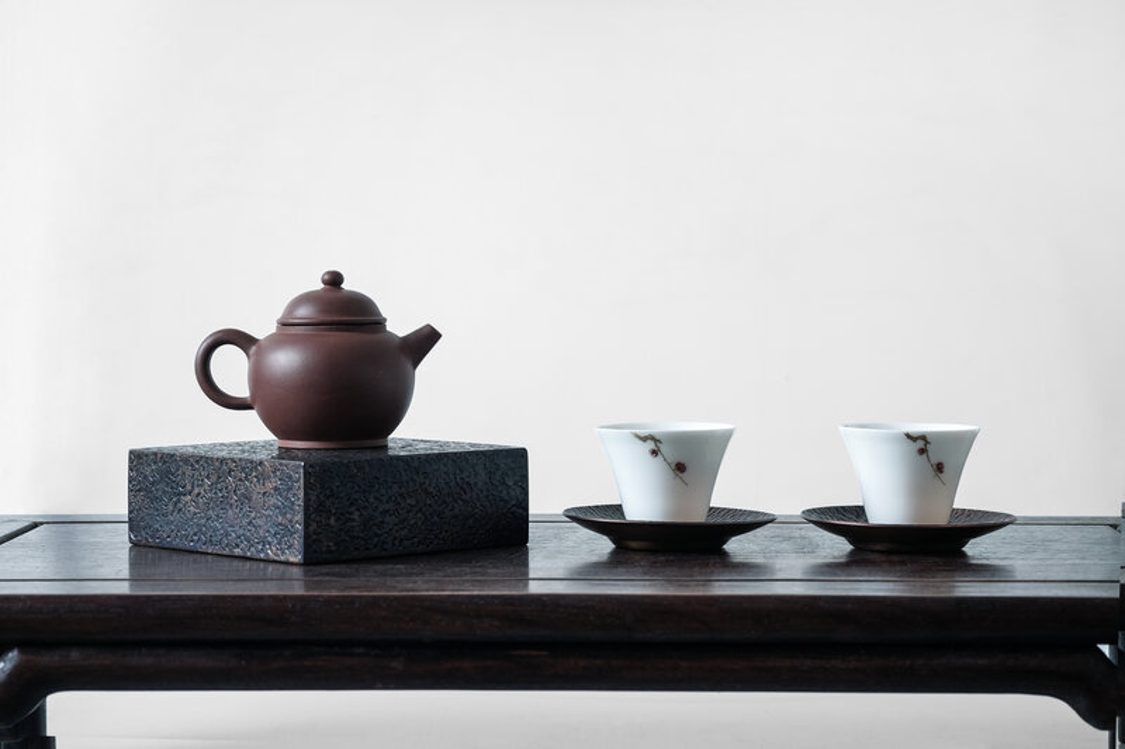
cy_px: 374
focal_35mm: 90
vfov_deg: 15.2
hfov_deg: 22.6
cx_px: 562
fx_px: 2812
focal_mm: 60
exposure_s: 1/6
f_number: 8
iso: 200
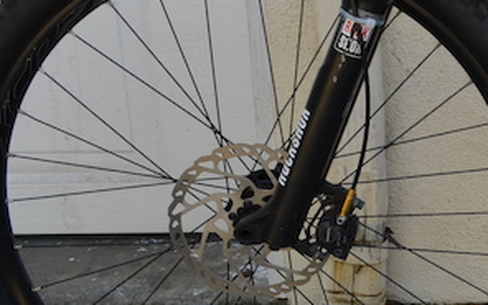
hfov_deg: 19.2
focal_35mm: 95
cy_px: 15
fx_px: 1263
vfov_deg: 13.6
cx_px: 729
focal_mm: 18
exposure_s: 1/125
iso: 200
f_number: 5.6
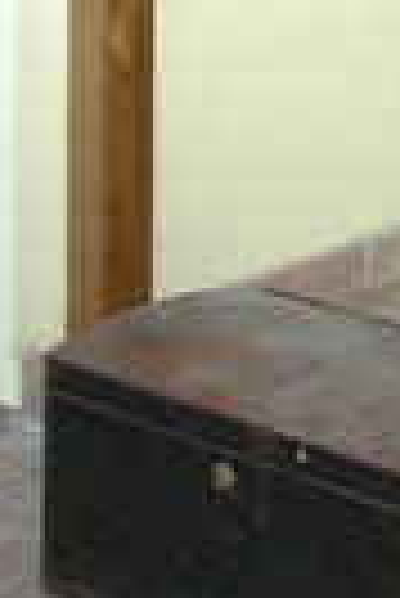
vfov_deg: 10.0
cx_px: 1299
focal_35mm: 183
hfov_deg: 6.7
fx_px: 3042
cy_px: -778
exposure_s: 1/80
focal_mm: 18
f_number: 3.5
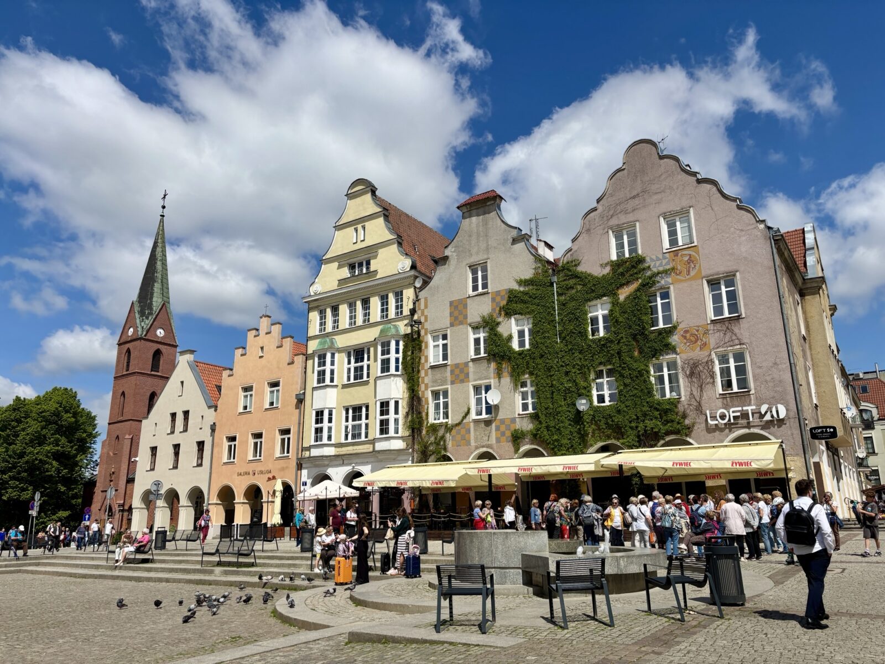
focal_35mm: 26
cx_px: 442
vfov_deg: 53.1
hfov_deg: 67.3
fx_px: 665
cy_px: 332
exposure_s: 1/7194
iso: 50
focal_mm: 5.96
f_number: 1.6
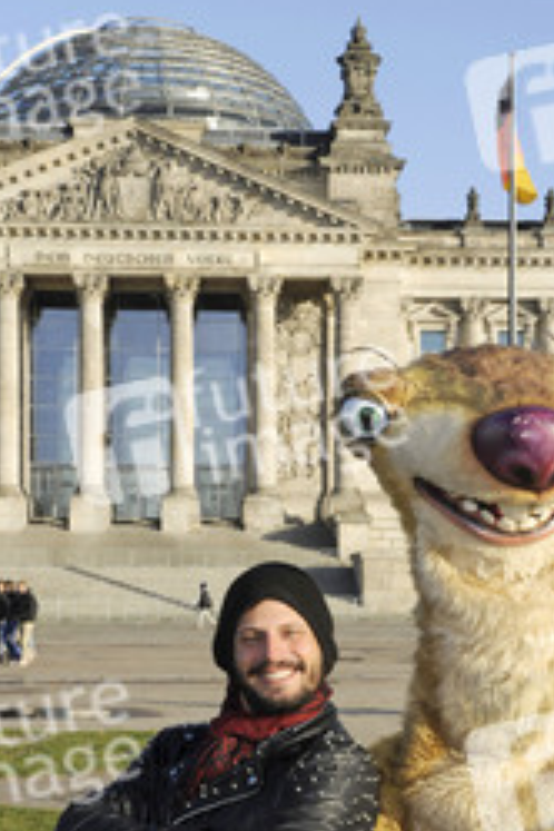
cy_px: 594
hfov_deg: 17.7
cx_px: 335
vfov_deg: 26.1
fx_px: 1777
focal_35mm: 77
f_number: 13
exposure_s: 1/400
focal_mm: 48
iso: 500
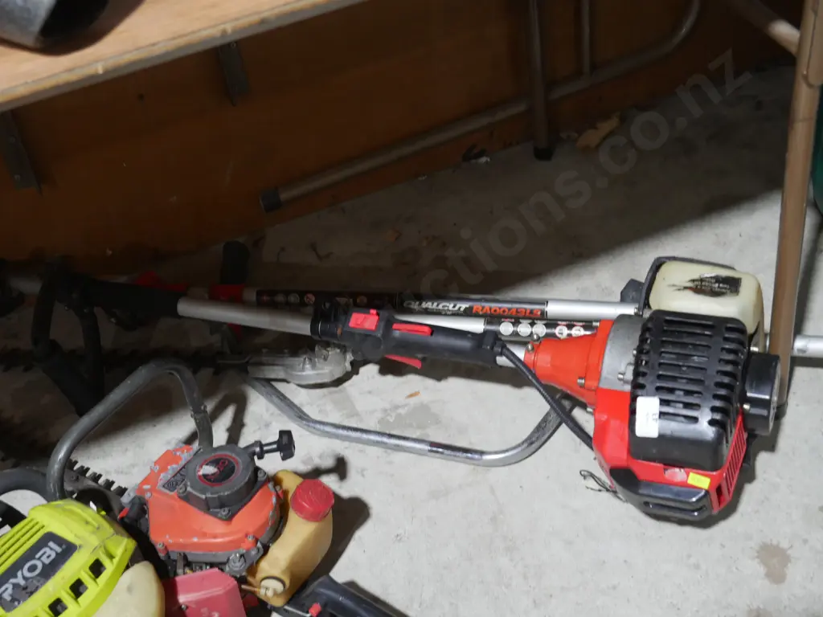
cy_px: 308
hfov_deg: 38.2
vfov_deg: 29.1
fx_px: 1189
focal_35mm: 50
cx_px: 412
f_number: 5.3
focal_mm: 25
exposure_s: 1/60
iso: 1000
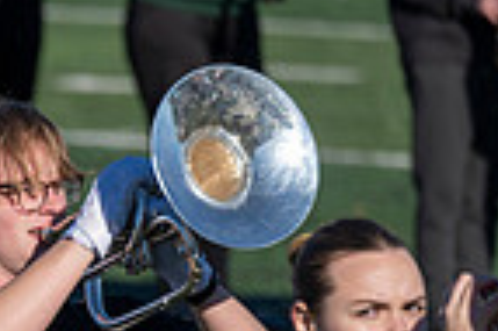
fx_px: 11220
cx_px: -425
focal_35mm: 812
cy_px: 392
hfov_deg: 2.5
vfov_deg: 1.7
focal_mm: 200
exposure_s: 1/2000
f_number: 4
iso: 160
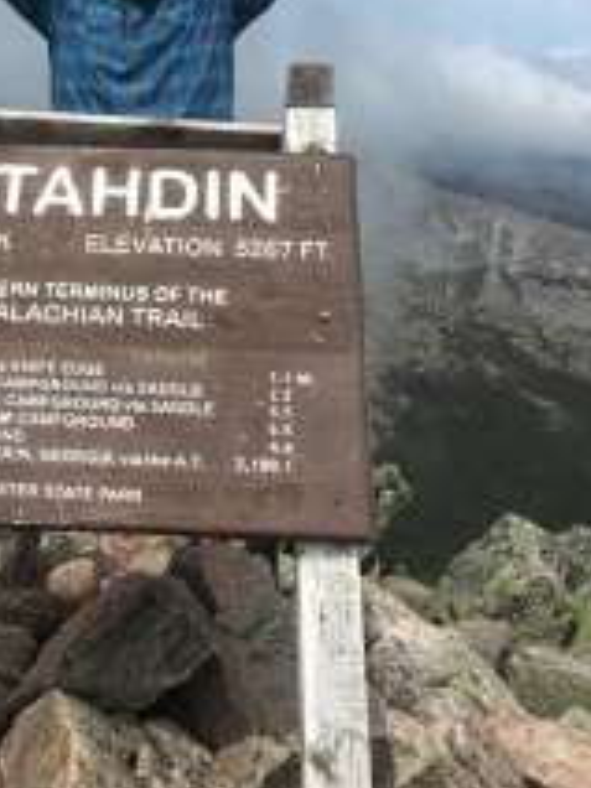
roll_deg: -1.2
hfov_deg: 28.6
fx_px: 1138
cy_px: 249
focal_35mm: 50
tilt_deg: -9.4
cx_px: 130
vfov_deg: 37.7
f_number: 2.2
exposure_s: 1/2653
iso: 25
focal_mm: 4.15
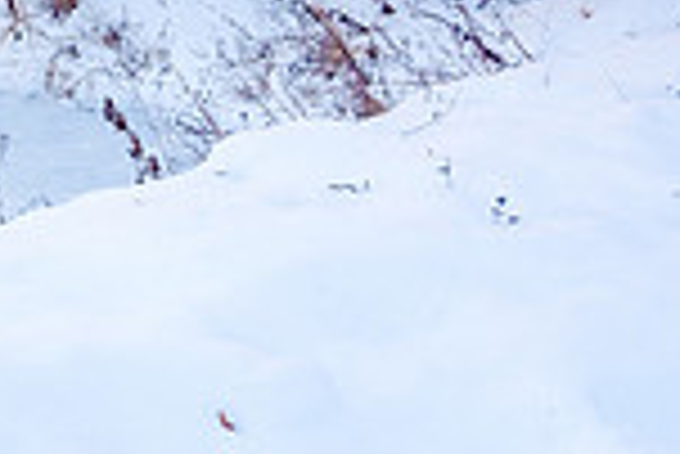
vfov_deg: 12.8
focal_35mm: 97
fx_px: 1834
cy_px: -362
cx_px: -542
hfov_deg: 17.2
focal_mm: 16.6
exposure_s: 14
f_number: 8
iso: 160
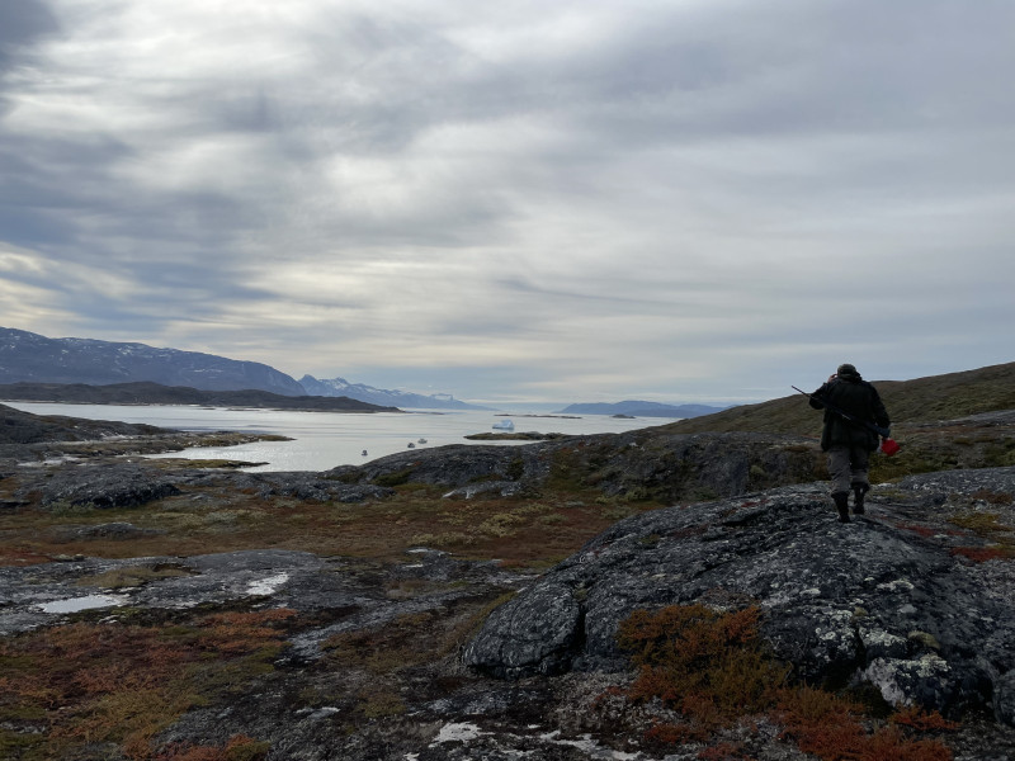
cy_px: 380
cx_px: 508
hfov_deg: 67.3
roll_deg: -1.6
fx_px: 762
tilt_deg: +2.1
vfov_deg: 53.1
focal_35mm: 26
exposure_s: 1/7813
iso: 32
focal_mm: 4.2
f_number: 1.6
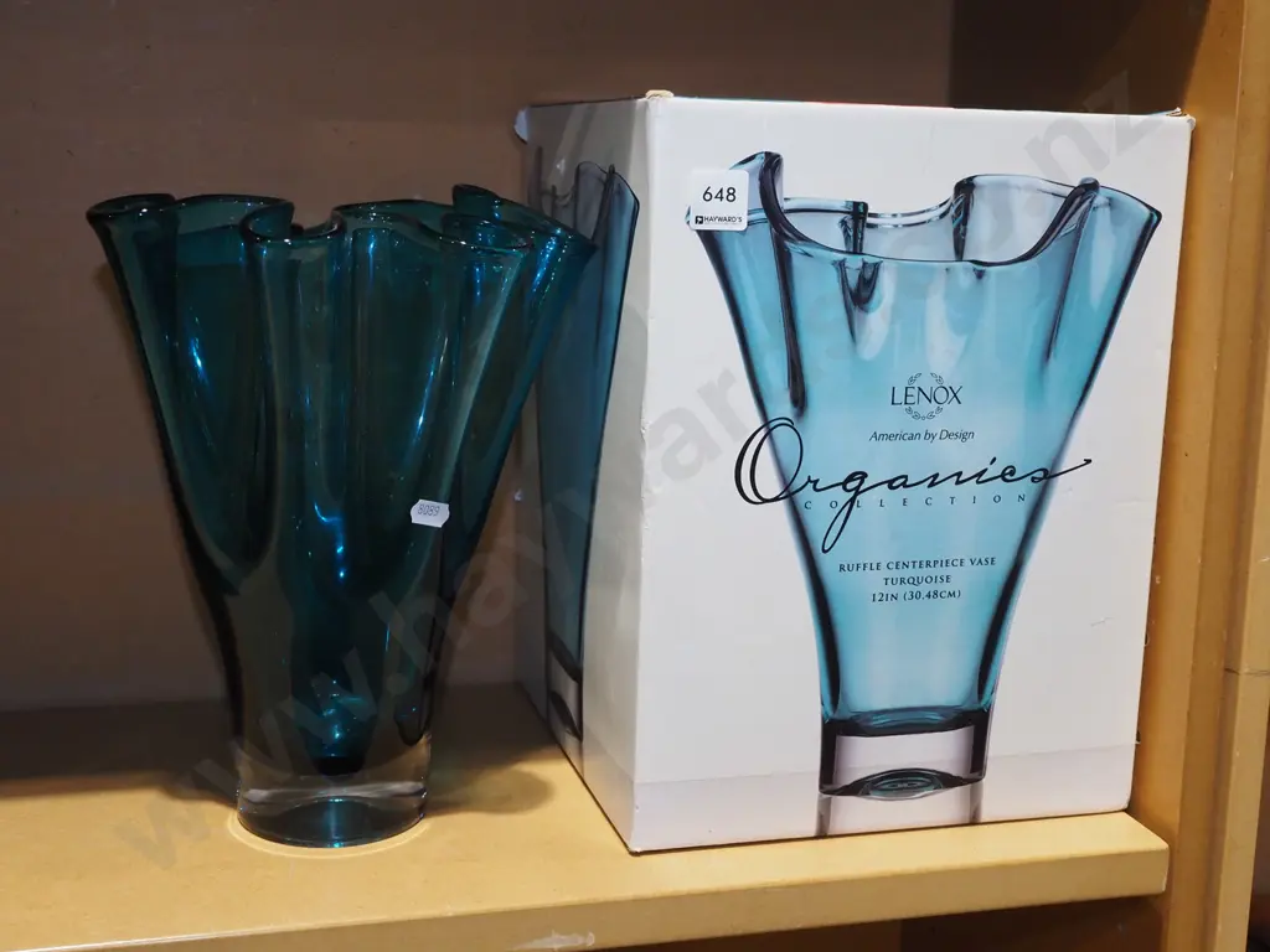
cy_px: 476
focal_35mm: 44
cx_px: 635
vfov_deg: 32.9
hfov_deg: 42.9
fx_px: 1614
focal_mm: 22
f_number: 5.6
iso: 1600
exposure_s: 1/60
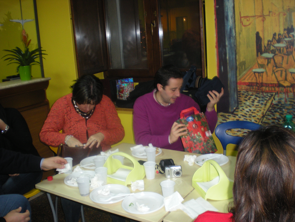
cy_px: 111
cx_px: 148
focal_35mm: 38
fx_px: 324
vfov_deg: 37.7
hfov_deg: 49.0
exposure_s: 1/30
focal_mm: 6.3
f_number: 3.1
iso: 144
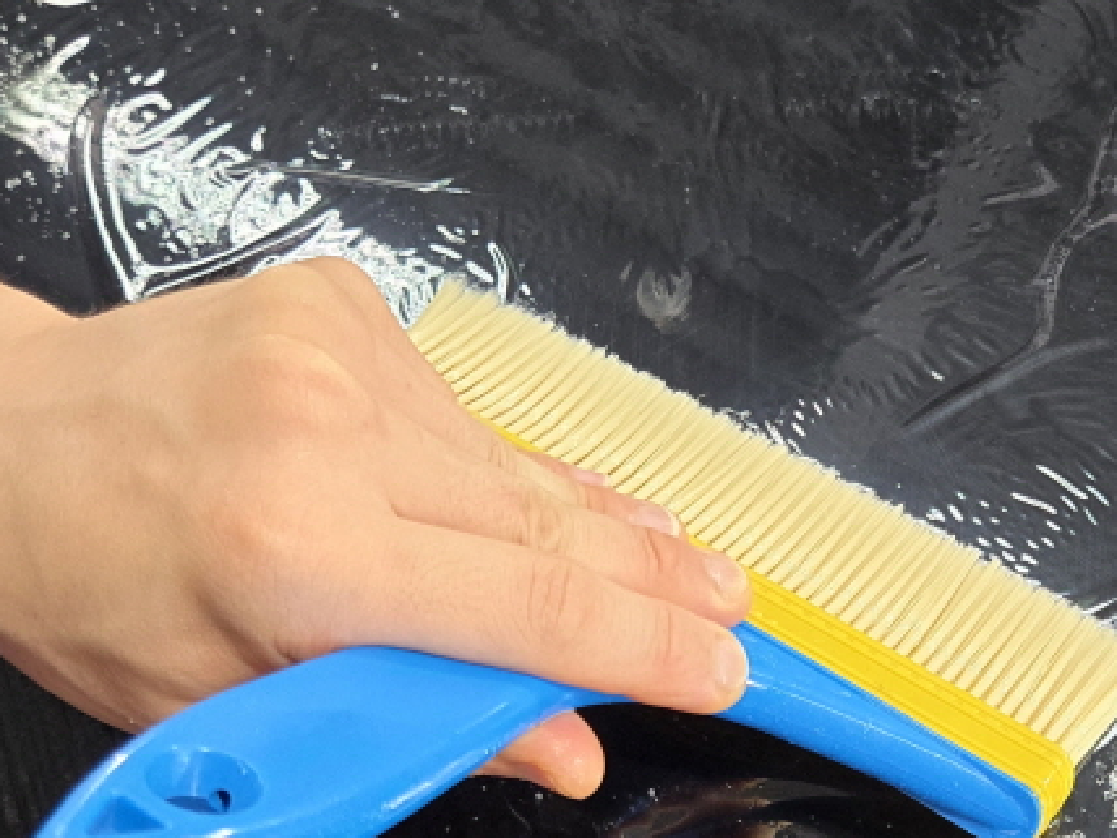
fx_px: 1646
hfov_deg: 36.3
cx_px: 880
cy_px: 660
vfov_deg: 28.0
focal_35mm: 51
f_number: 1.8
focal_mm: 5.4
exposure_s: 1/120
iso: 250
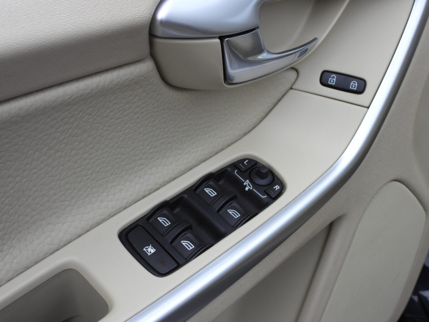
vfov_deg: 29.1
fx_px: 620
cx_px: 214
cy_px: 161
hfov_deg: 38.2
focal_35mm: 50
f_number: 3.2
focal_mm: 9
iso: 100
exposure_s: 1/400
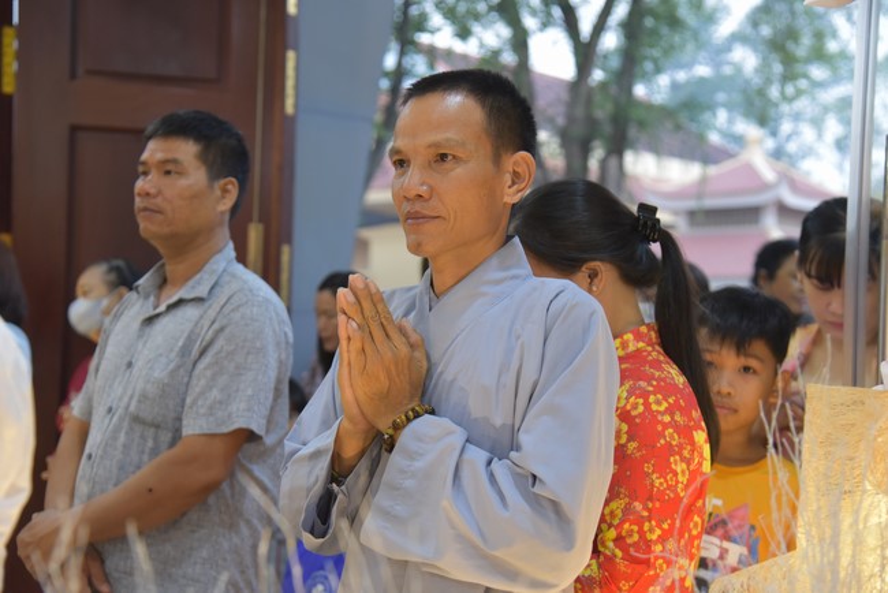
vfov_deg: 24.6
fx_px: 1357
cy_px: 296
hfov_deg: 36.2
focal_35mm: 55
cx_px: 444
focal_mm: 55
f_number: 4
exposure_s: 1/60
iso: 2500
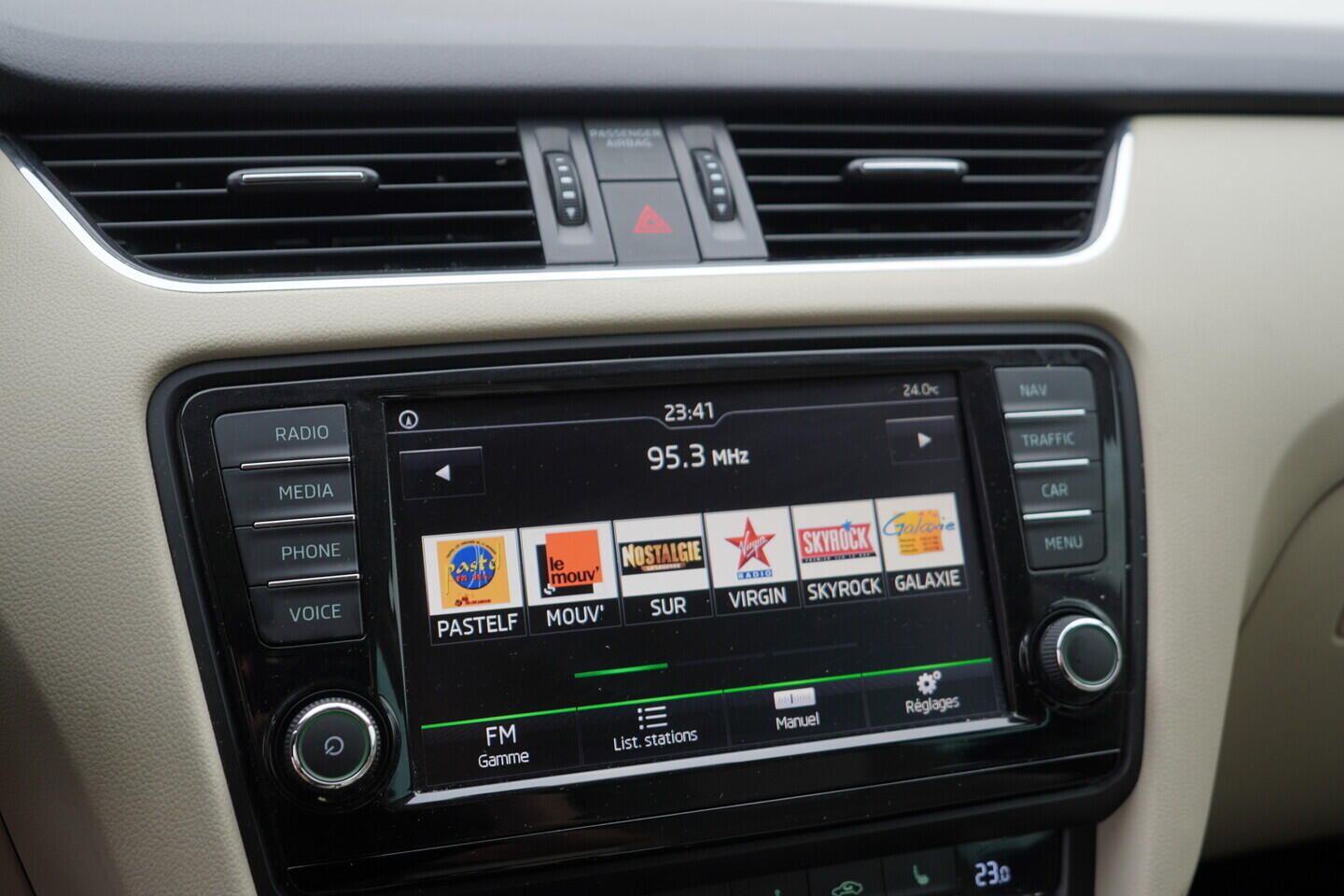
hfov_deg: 53.1
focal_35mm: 36
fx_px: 1344
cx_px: 672
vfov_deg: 36.9
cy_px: 448
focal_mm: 24
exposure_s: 1/50
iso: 125
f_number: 3.2
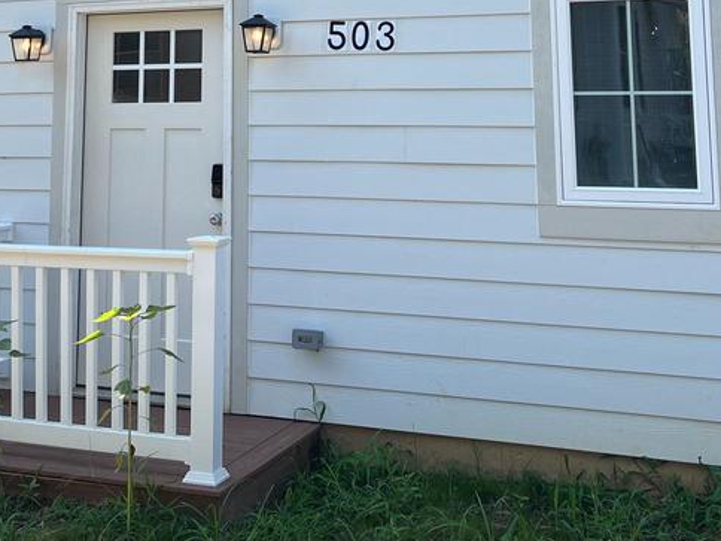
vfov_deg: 25.0
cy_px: -28
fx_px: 1146
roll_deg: +0.1
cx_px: 280
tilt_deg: +8.7
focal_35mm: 55
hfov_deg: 34.8
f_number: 1.5
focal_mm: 5.7
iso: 50
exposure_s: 1/1869
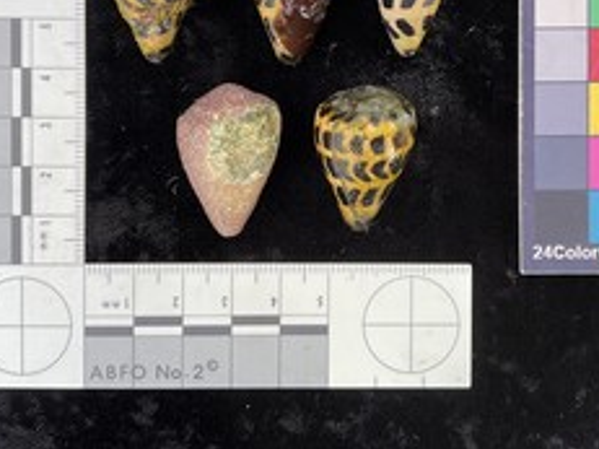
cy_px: 110
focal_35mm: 44
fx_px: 761
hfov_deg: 42.9
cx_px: 335
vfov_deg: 32.2
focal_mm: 3
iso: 40
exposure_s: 1/60
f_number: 1.8
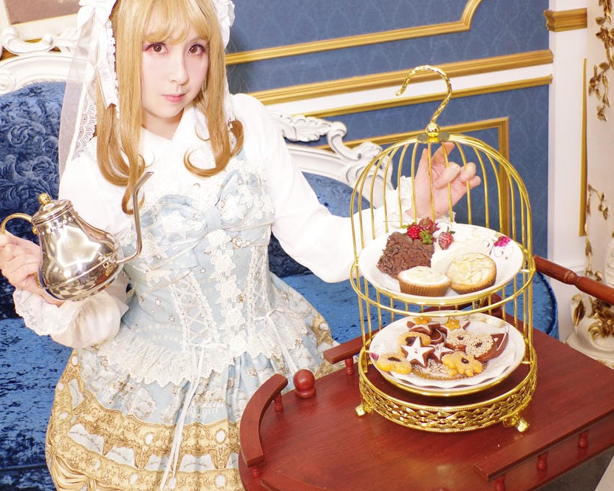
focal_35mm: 42
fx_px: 763
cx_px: 270
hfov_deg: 43.8
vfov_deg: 35.6
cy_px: 226
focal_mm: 21
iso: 400
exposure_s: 1/60
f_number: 3.2
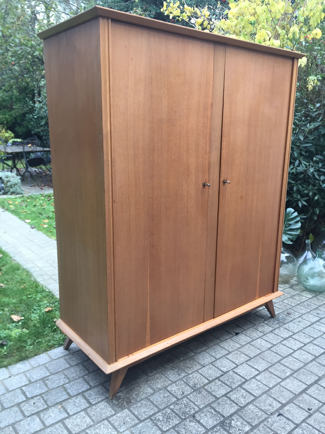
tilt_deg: -15.6
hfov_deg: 48.2
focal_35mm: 29
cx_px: 162
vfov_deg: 61.7
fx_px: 363
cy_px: 217
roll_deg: -0.1
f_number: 2.2
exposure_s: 1/33
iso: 32
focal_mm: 4.15
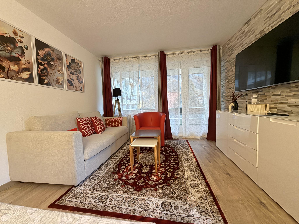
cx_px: 150
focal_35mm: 14
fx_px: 121
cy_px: 112
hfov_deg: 102.1
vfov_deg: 85.7
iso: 800
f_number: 2.2
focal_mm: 2.22
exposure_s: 1/60
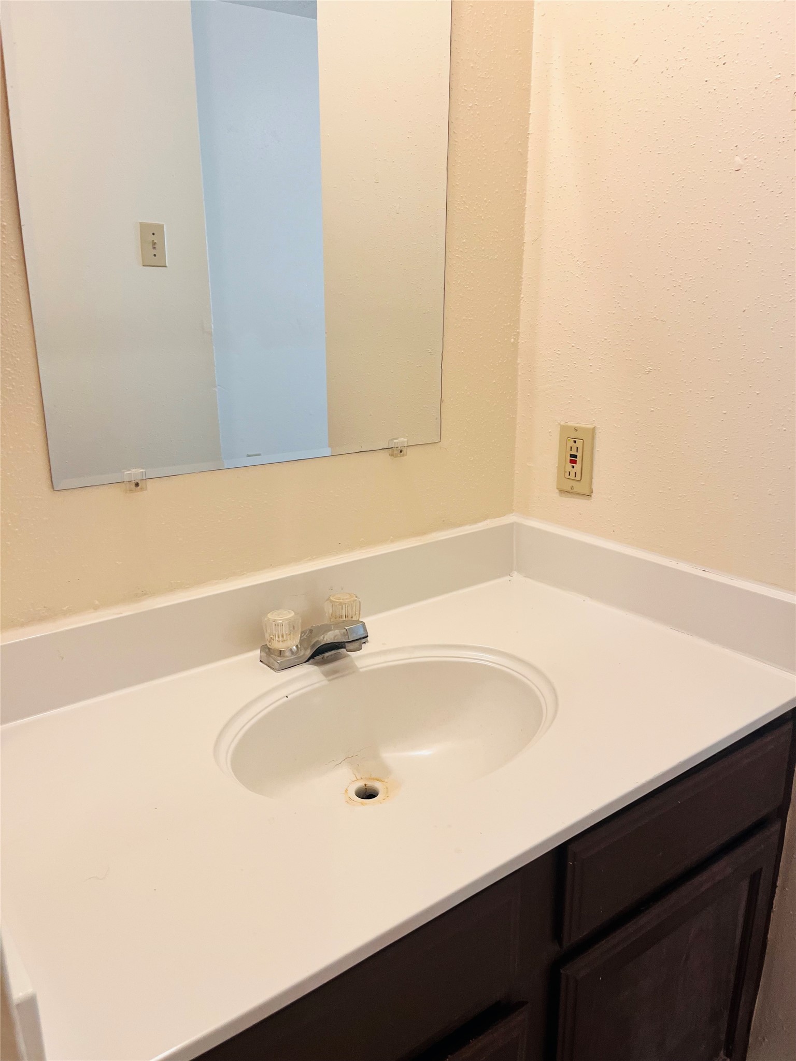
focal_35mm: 26
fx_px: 797
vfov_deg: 67.3
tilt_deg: -16.1
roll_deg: +1.1
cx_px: 398
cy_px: 530
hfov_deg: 53.1
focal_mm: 5.1
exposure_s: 1/60
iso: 80
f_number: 1.6
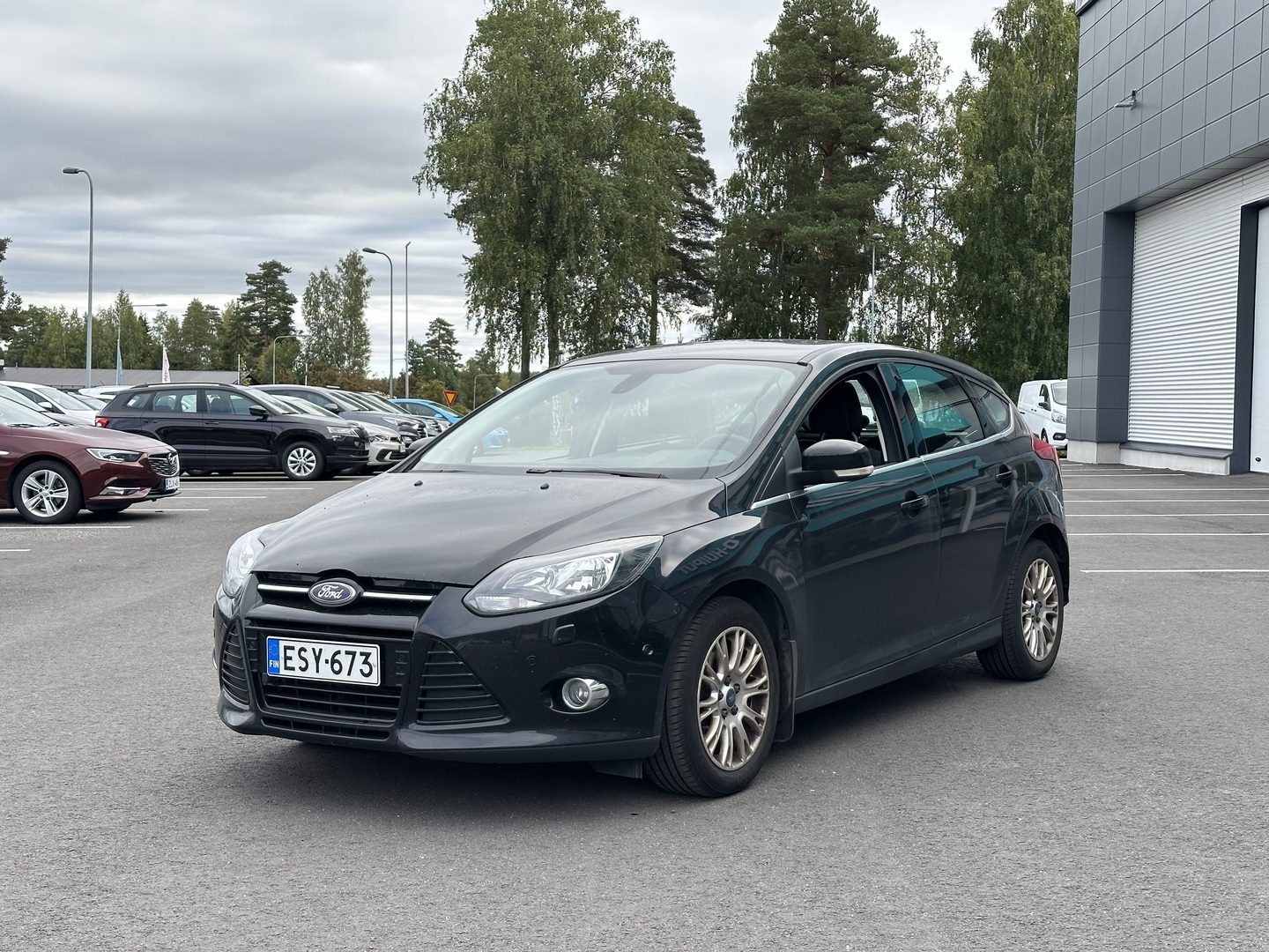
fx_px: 1760
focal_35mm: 48
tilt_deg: -1.8
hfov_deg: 39.7
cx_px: 634
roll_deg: -0.1
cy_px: 476
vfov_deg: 30.3
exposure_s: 1/797
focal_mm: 6.86
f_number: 1.78
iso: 64
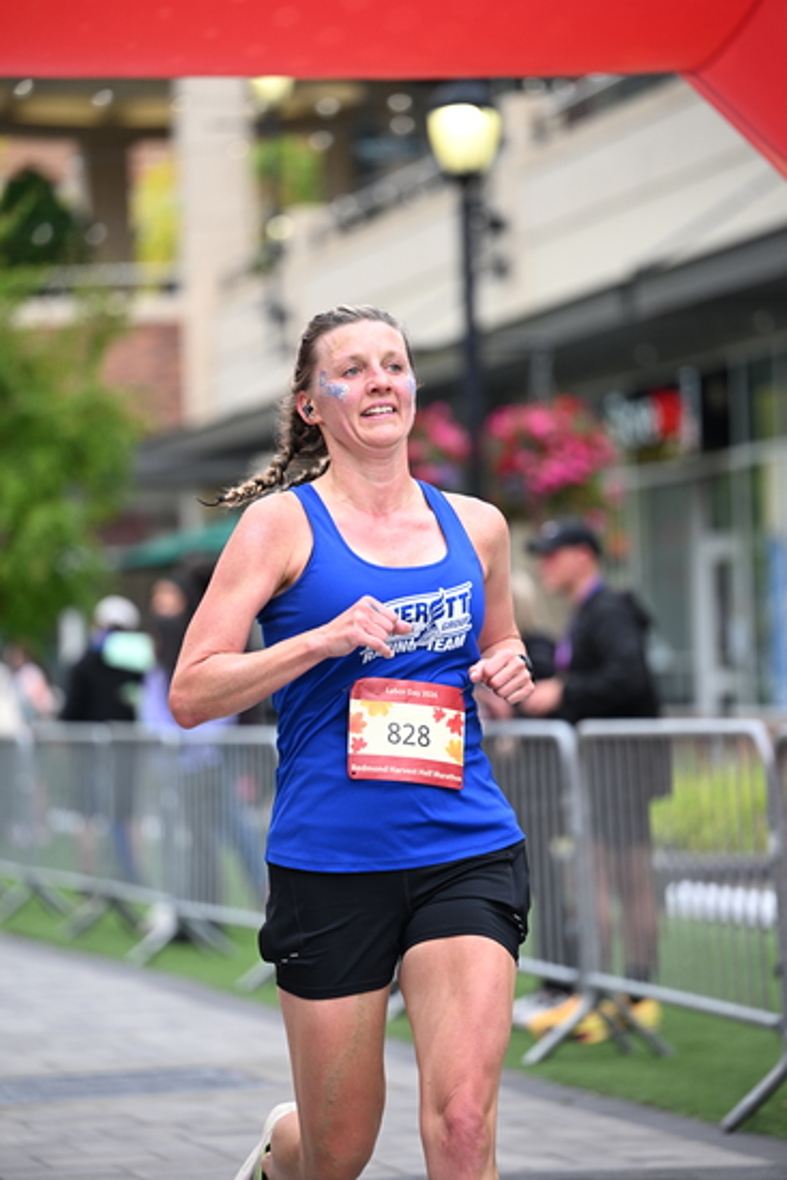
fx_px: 4260
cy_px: 590
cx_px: 394
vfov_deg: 15.8
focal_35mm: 130
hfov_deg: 10.6
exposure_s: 1/1600
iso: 640
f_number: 2.8
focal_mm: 130
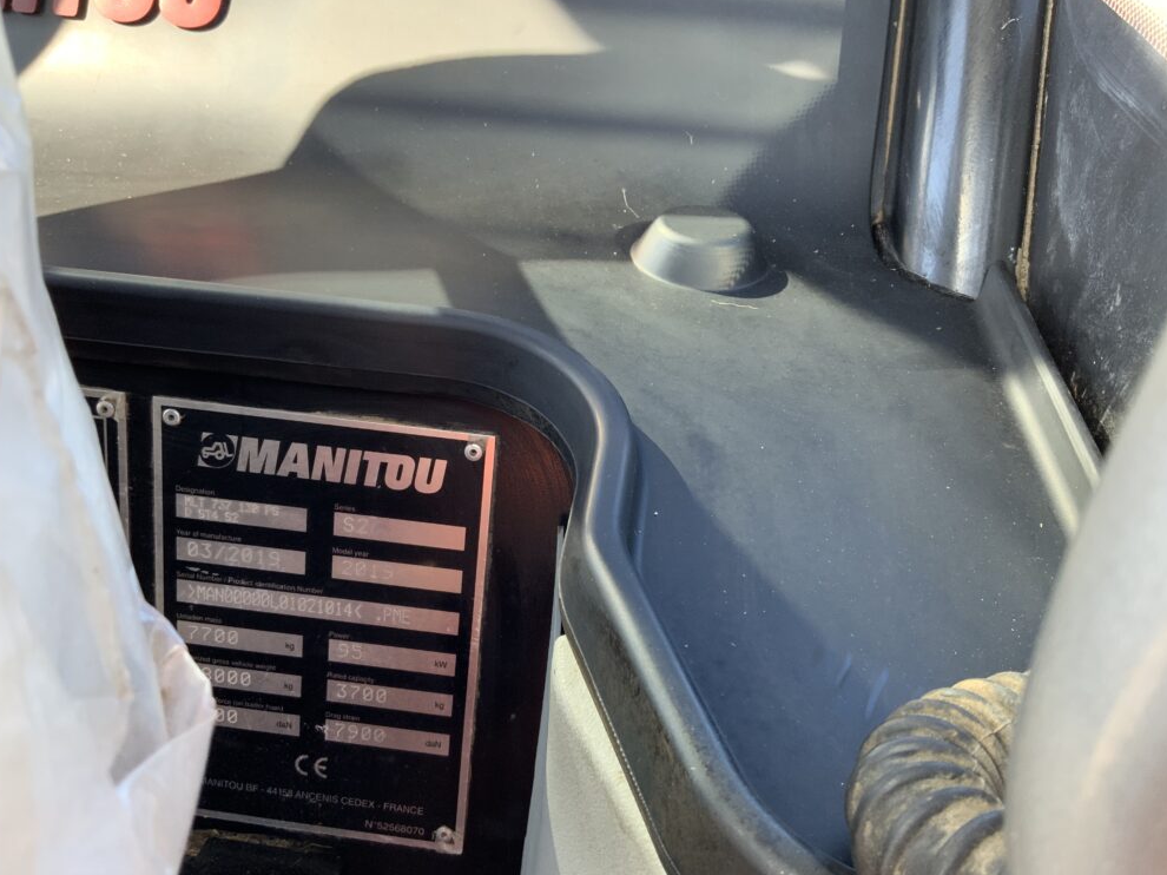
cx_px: 568
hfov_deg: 60.0
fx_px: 1011
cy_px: 441
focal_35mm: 30
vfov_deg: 46.8
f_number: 1.8
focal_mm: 3
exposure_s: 1/122
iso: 40
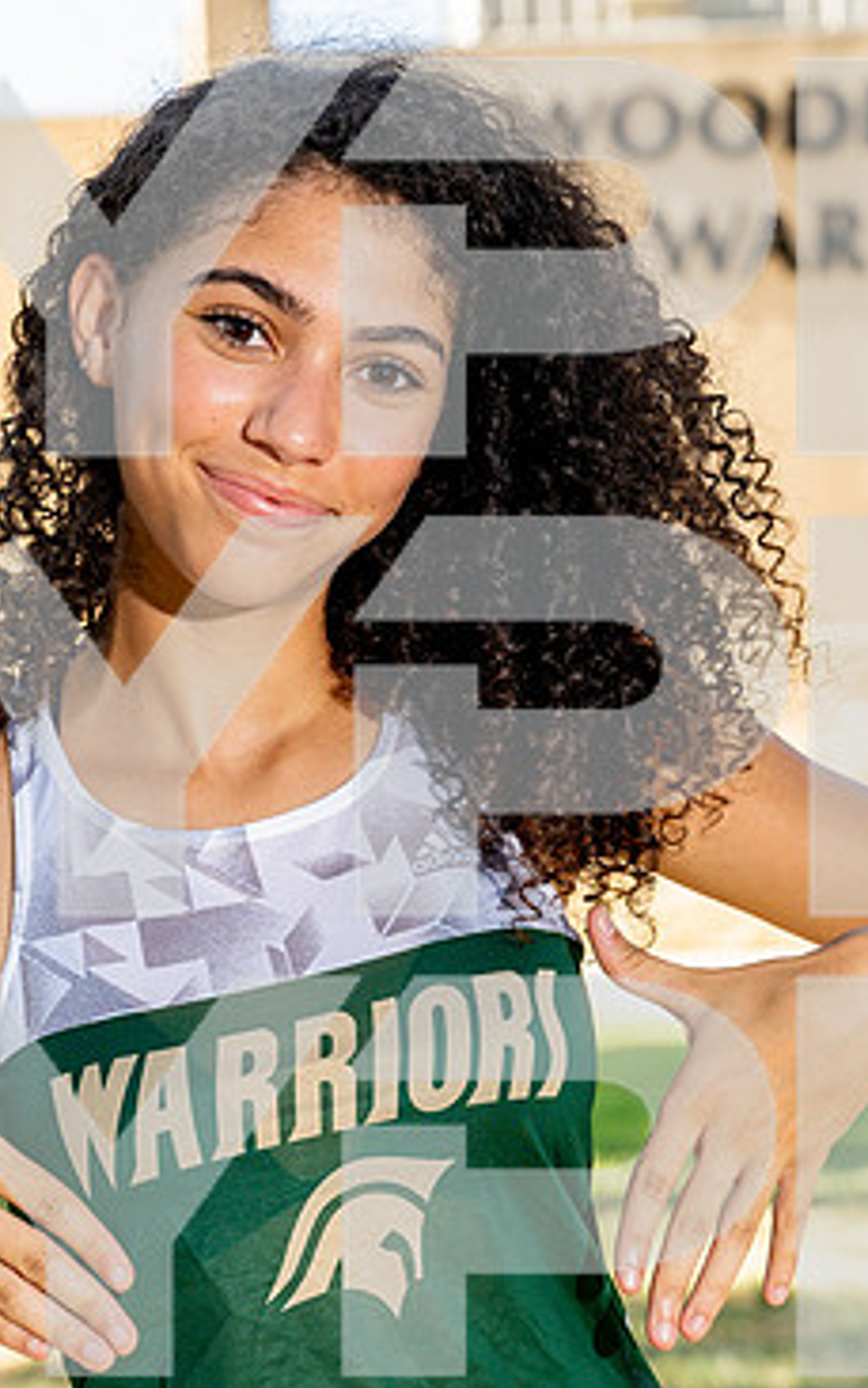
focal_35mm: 105
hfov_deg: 12.5
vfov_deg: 19.8
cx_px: 264
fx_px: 3971
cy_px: 715
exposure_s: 1/250
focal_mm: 59
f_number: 5
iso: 160
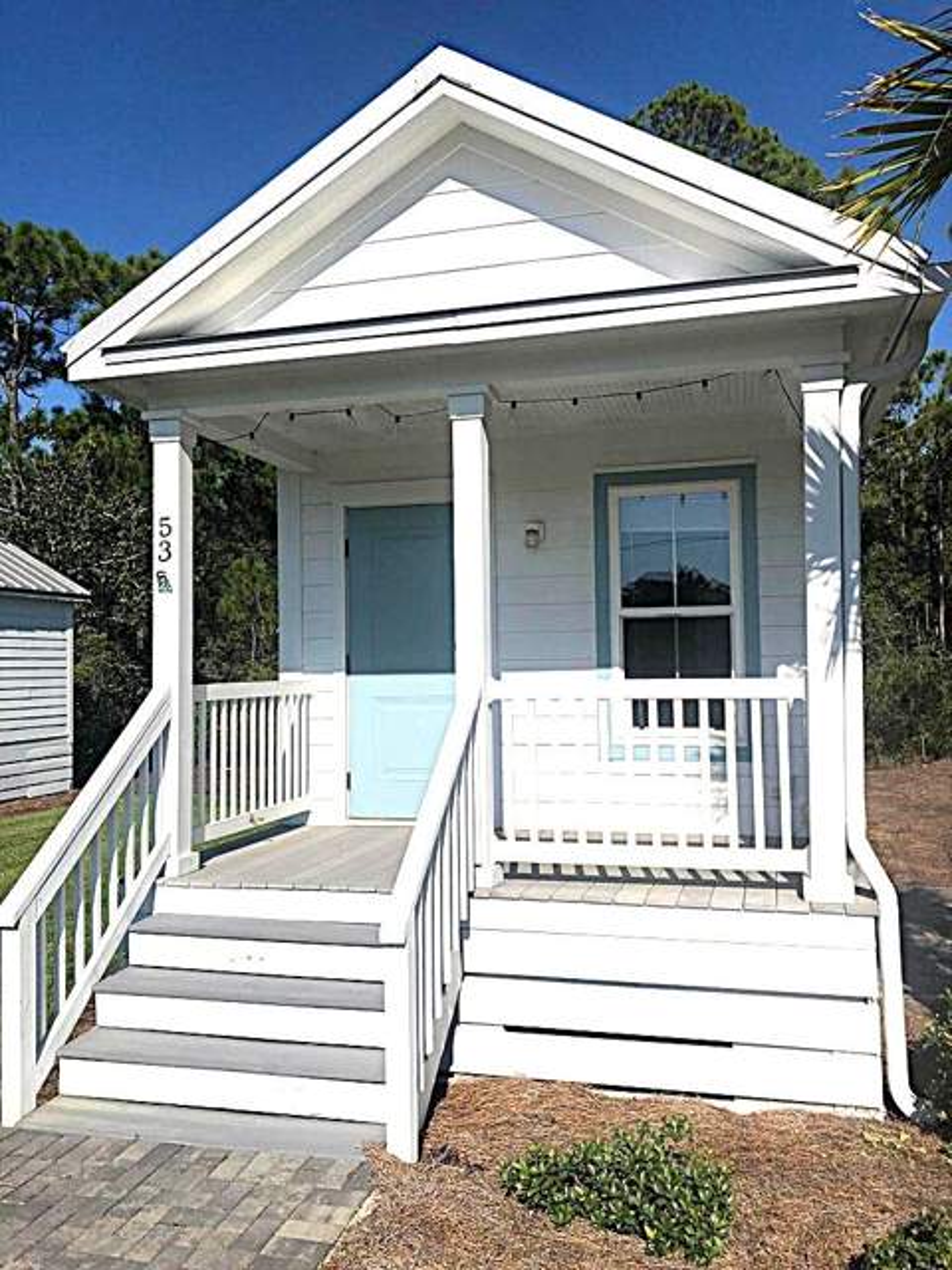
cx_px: 476
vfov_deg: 63.4
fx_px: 1027
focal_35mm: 28
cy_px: 635
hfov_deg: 49.7
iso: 20
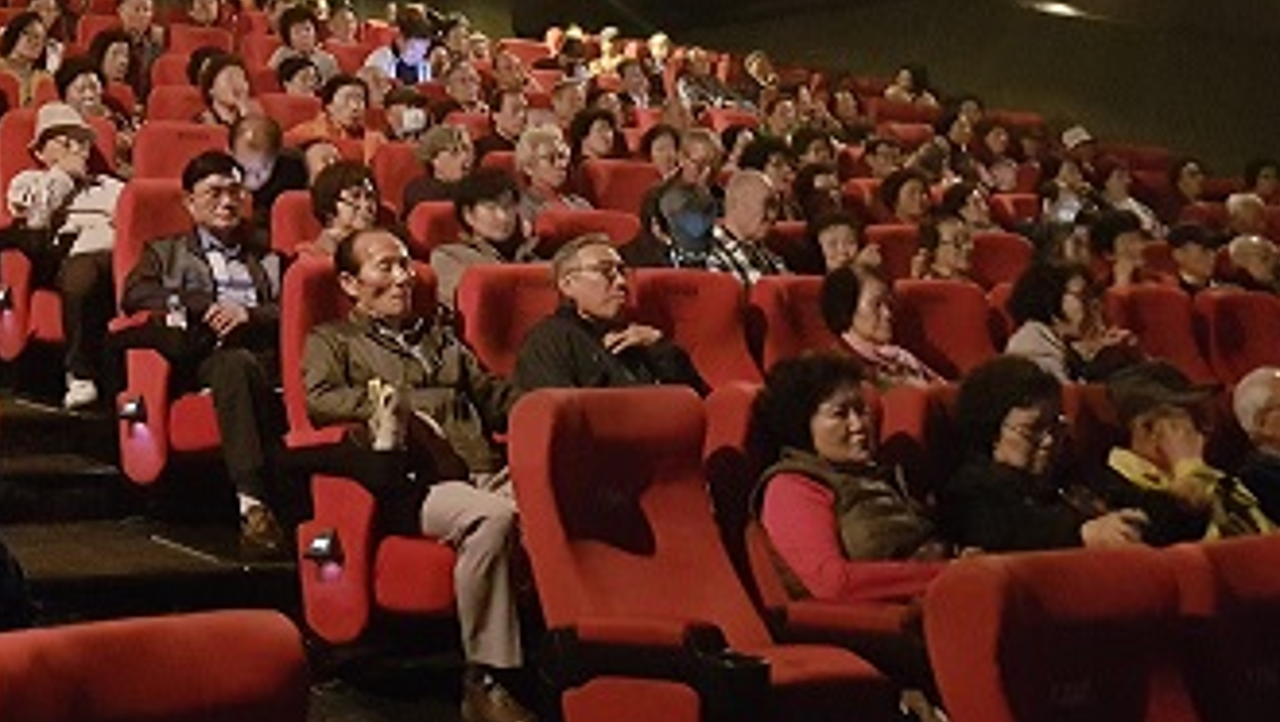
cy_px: -37
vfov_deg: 22.8
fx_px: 1698
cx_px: 312
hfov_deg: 40.1
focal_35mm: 50
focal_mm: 4.2
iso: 1250
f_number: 1.7
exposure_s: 1/10
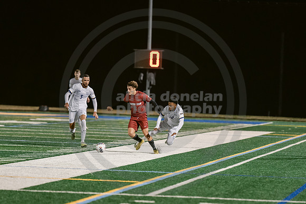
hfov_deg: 7.0
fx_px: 2492
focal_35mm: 293
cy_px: 127
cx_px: 160
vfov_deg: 4.7
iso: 2500
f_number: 2.8
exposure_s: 1/500
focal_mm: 200
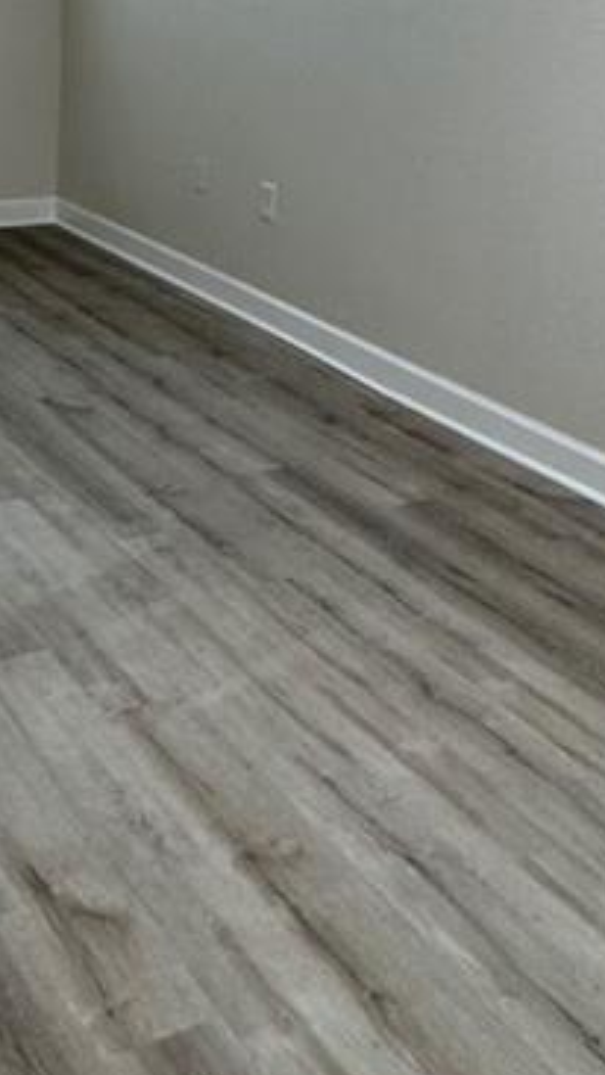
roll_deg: -0.7
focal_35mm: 50
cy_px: 15
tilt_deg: -4.4
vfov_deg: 37.2
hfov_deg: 23.2
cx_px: 41
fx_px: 1425
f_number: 2.2
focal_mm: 2.22
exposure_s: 1/120
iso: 200
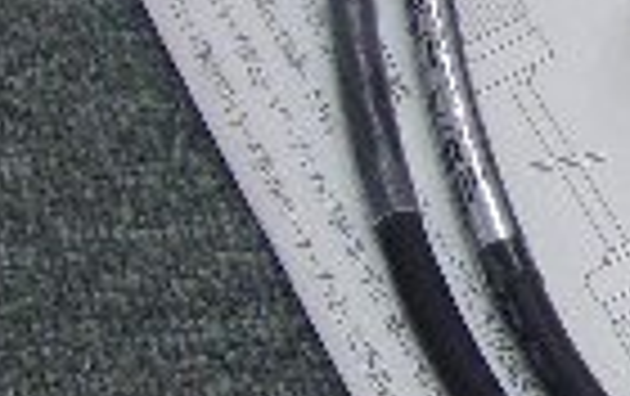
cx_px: 1192
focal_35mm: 169
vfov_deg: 7.8
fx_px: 2906
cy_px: 36
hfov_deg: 11.4
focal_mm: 5.8
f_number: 2.6
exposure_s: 1/60
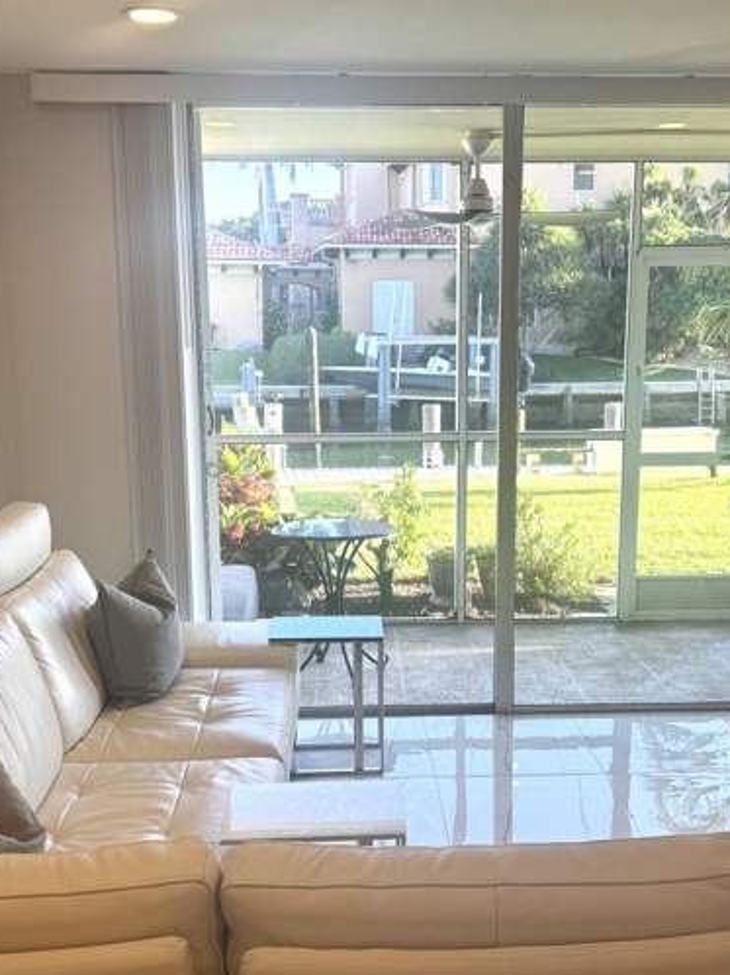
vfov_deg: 42.0
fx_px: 1266
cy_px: 548
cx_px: 409
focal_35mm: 45
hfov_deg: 32.1
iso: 64
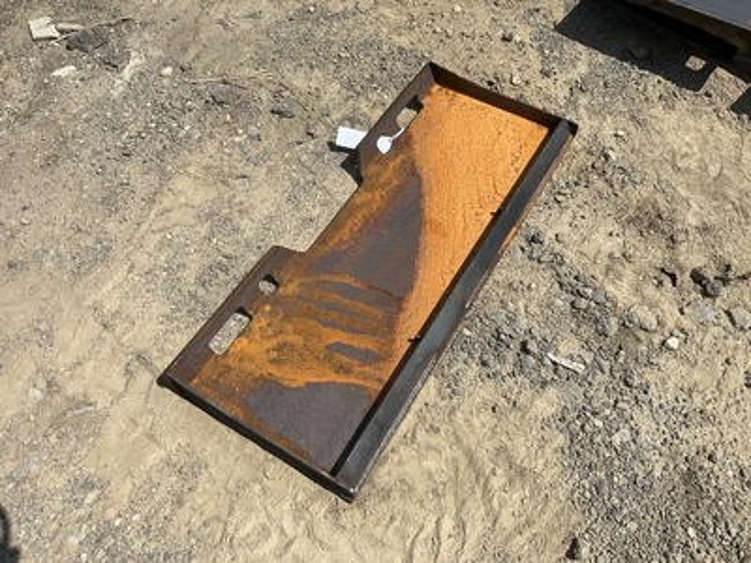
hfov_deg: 61.7
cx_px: 376
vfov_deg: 48.2
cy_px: 282
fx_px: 629
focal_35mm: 29
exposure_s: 1/3125
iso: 25
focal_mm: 3
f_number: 1.8
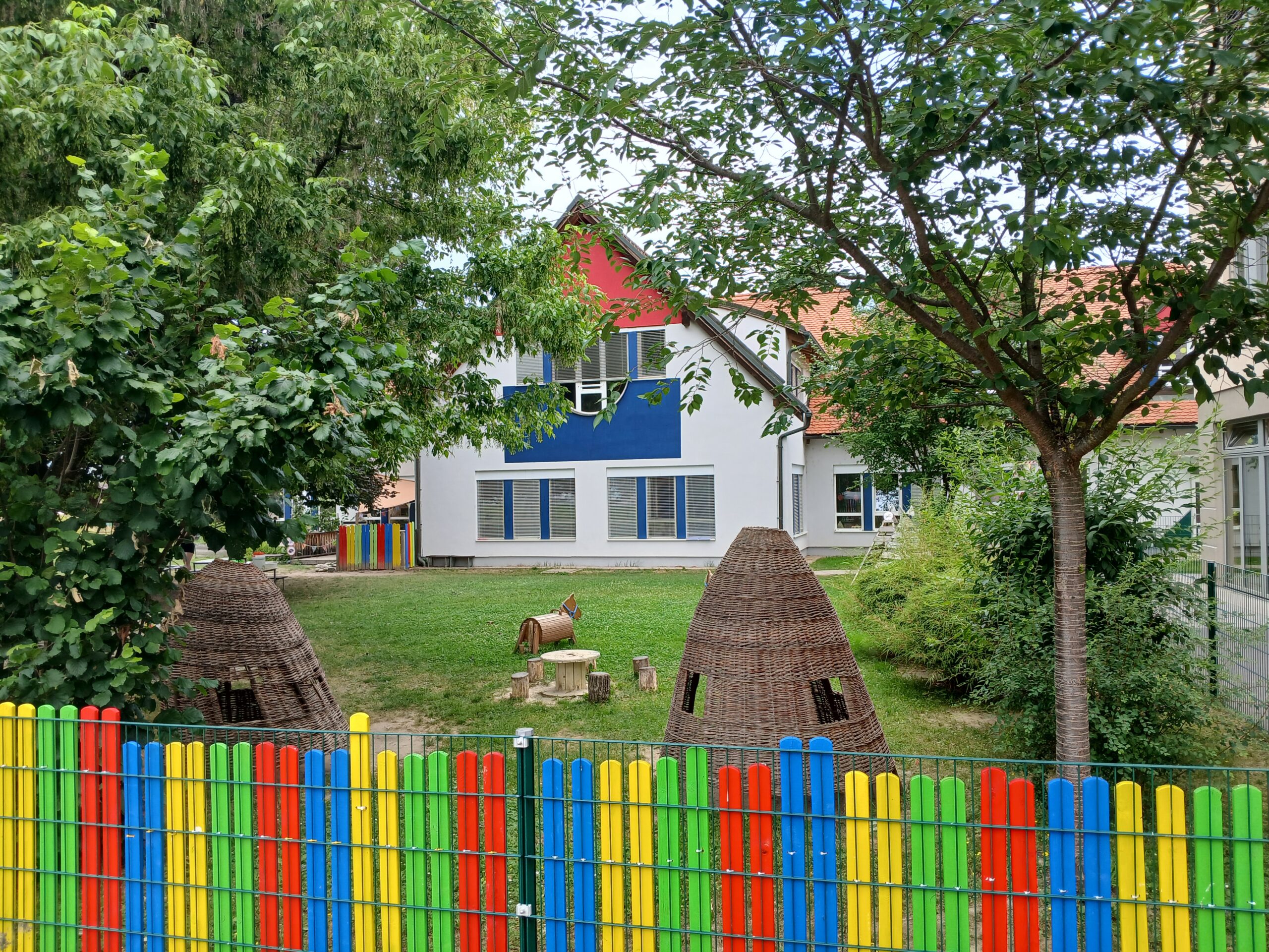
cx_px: 634
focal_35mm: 26
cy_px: 476
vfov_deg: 53.1
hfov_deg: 67.3
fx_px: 953
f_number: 1.8
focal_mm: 3.98
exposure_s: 1/145
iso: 20
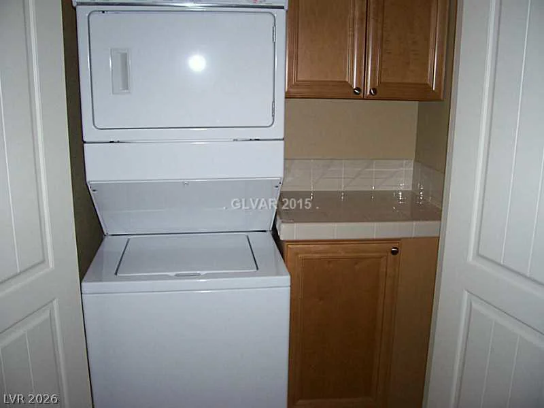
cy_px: 204
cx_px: 272
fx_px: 534
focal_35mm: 34
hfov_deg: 54.0
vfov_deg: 41.8
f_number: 2.7
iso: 140
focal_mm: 5.6
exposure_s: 1/112
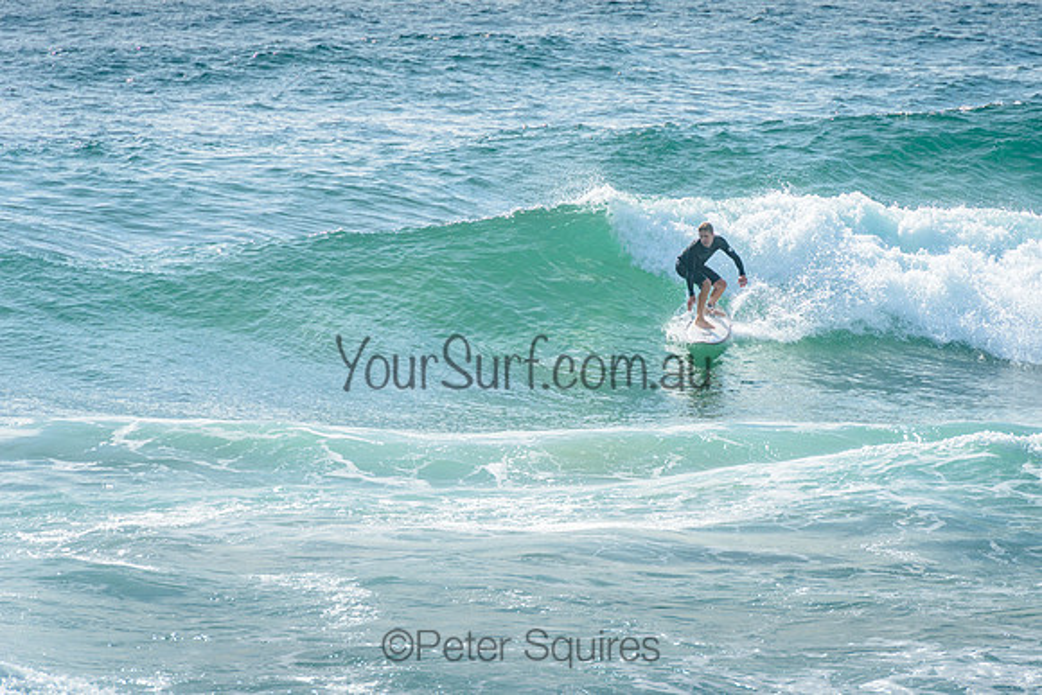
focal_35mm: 490
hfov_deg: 4.2
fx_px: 14198
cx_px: 639
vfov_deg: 2.8
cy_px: 269
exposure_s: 1/1600
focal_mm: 400
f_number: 8
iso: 200
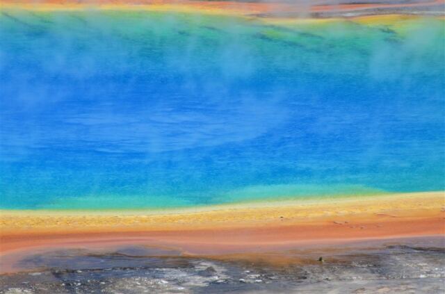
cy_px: 147
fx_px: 3698
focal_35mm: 300
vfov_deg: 4.6
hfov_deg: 6.9
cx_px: 222
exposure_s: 1/100
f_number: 22
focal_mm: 200
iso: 200
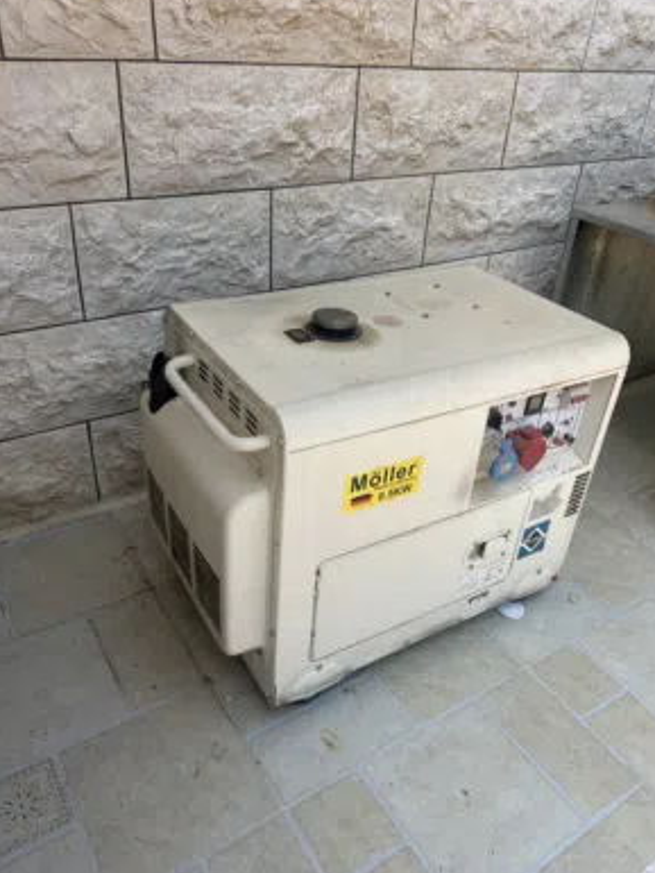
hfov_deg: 51.4
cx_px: 333
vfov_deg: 65.3
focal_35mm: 27
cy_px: 438
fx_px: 681
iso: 50
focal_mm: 5.7
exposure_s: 1/1808
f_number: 1.5
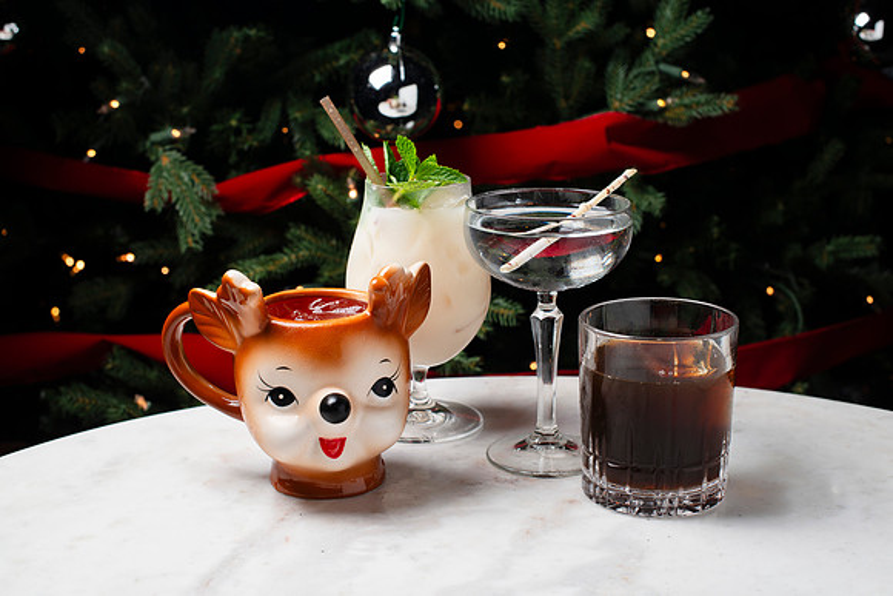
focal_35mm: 52
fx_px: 1301
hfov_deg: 37.9
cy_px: 298
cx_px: 442
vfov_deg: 25.8
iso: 200
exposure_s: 1/250
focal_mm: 50
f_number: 6.3
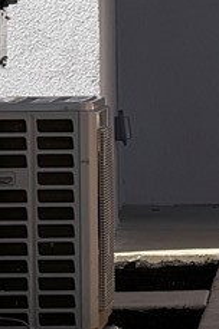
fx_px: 5116
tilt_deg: +1.0
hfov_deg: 2.5
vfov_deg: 3.7
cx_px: 183
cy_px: -121
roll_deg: +1.2
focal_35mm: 559
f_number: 2.8
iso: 64
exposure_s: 1/1818
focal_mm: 15.66
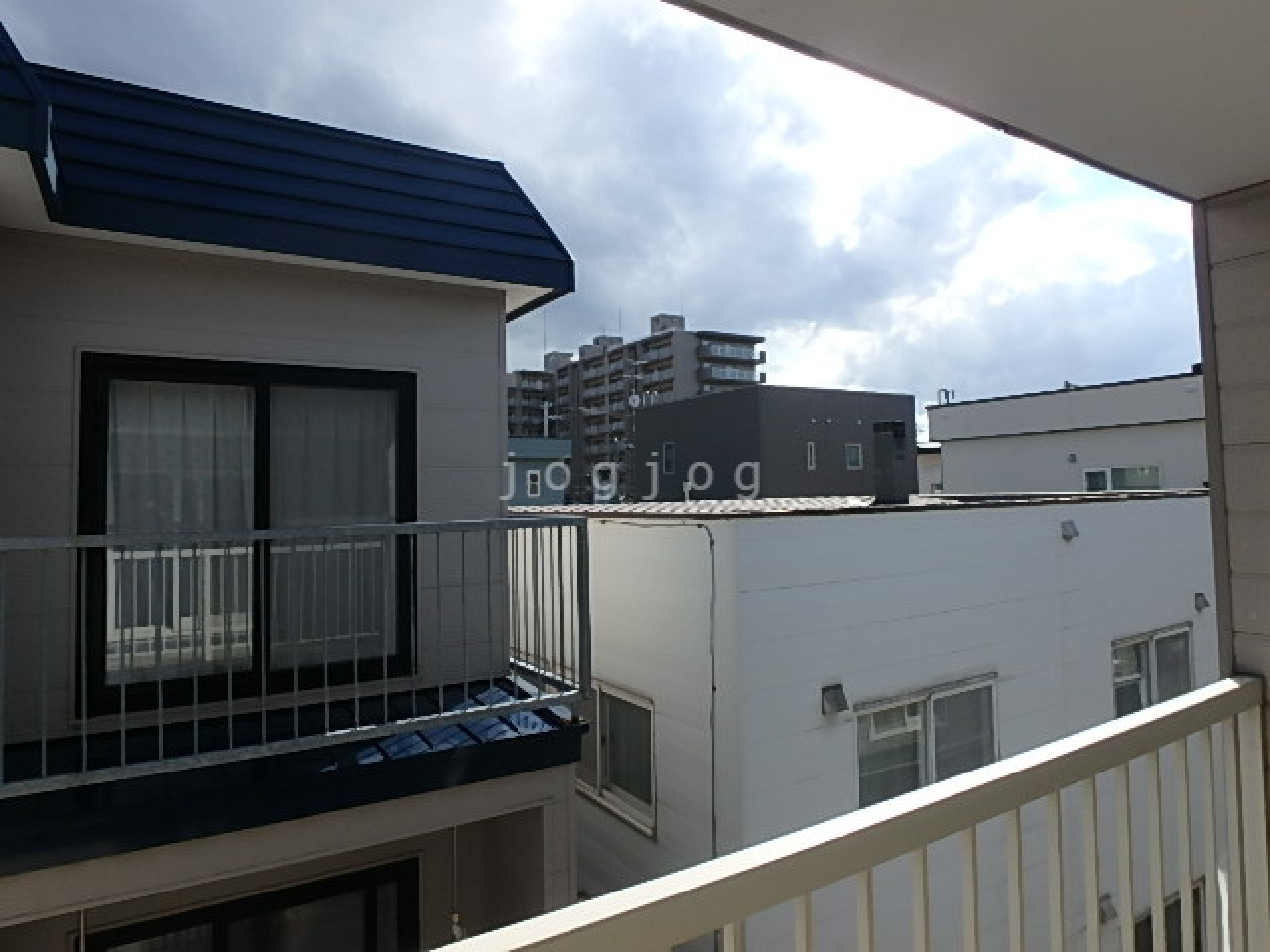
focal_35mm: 21
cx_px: 635
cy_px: 476
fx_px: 770
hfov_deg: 79.0
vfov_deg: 63.4
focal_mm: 3.7
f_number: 6
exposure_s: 1/400
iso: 125
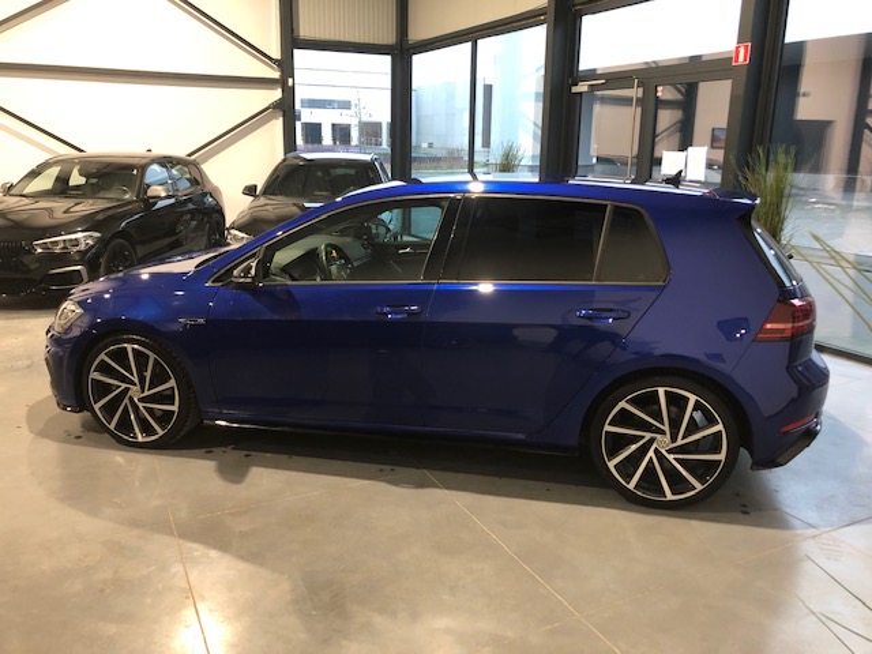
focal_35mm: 28
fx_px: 705
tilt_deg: -15.0
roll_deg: -0.5
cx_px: 436
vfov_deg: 49.7
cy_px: 327
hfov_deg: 63.4
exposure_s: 1/17
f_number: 1.8
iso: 80
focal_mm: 3.99
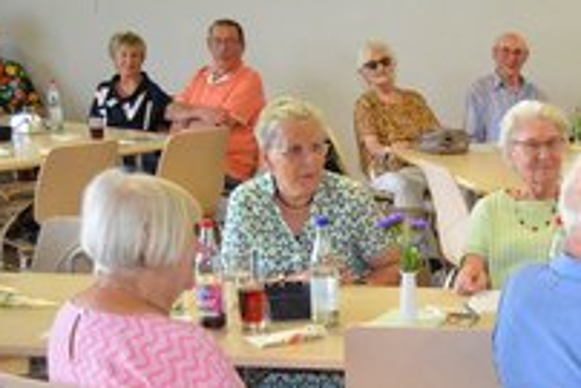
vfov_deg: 17.7
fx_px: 1211
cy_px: 410
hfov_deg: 25.4
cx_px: 601
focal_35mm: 75
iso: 1000
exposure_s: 1/60
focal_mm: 22
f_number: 3.8
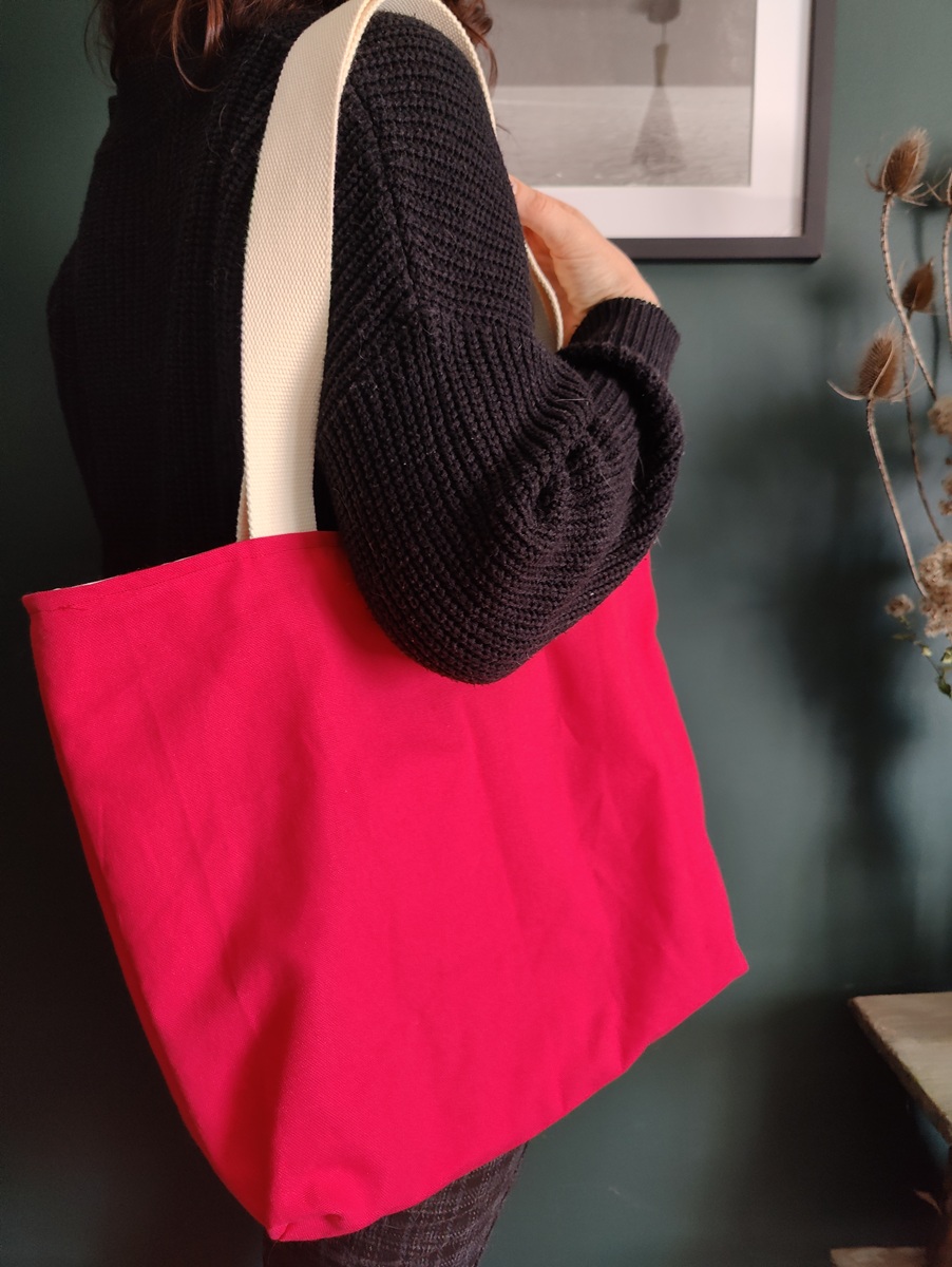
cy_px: 634
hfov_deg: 58.9
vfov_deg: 73.9
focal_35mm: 23
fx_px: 842
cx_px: 476
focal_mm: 6.06
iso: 320
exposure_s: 1/18
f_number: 1.8
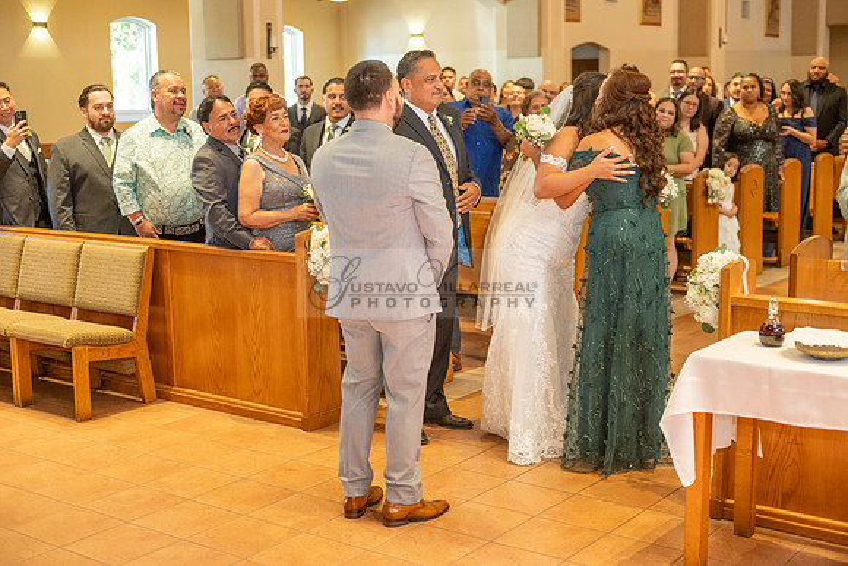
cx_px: 424
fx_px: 1131
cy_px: 283
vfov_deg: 28.1
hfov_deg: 41.1
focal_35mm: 48
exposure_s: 1/160
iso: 1600
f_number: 2.8
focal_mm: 48
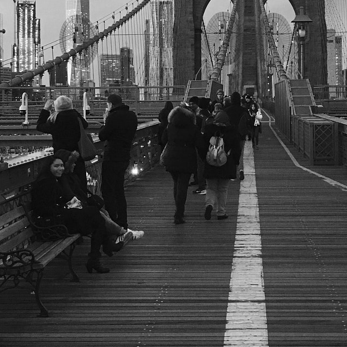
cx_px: 227
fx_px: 737
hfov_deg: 26.4
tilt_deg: +2.3
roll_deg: +0.3
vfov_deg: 26.2
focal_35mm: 65
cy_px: 96
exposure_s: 1/30
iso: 125
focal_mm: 4.15
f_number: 2.2
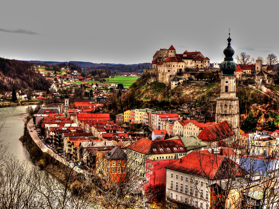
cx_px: 140
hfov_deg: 23.8
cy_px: 104
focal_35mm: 82
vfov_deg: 18.0
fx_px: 661
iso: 80
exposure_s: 1/320
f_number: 4
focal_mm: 13.7
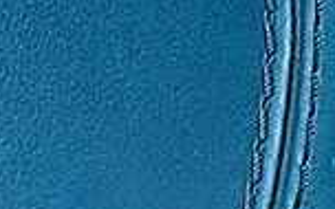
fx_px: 2054
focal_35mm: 225
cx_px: 718
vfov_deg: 5.8
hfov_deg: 8.7
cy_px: 151
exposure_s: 1/79
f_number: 1.78
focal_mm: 6.86
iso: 64
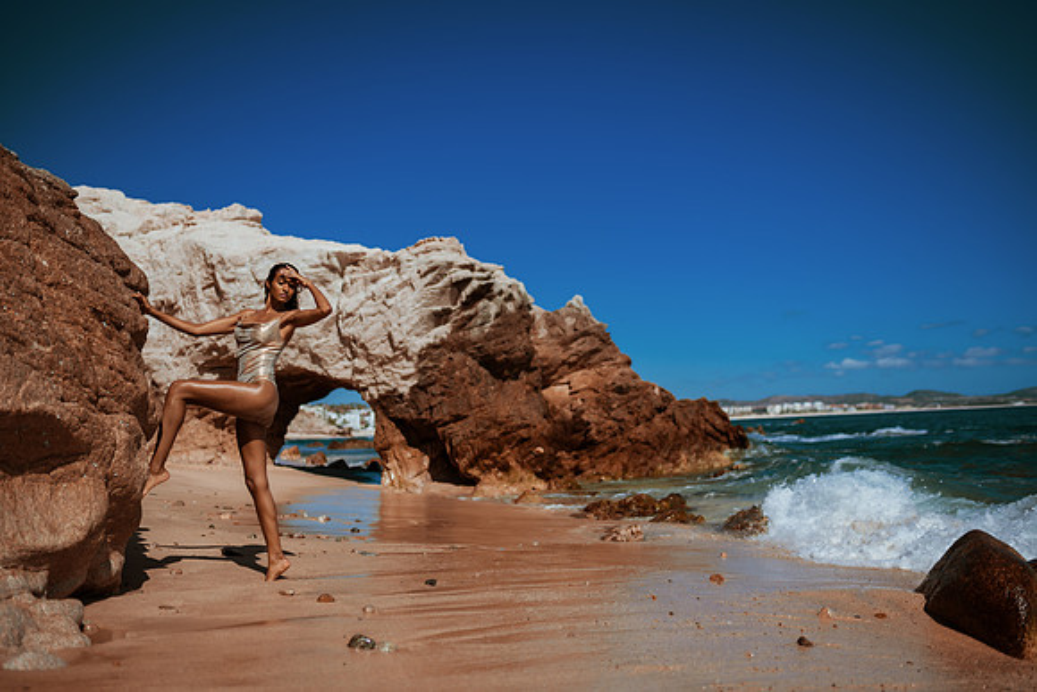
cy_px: 346
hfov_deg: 54.4
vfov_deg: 37.9
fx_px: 1008
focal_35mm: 35
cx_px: 518
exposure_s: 1/8000
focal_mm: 35
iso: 31
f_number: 1.8
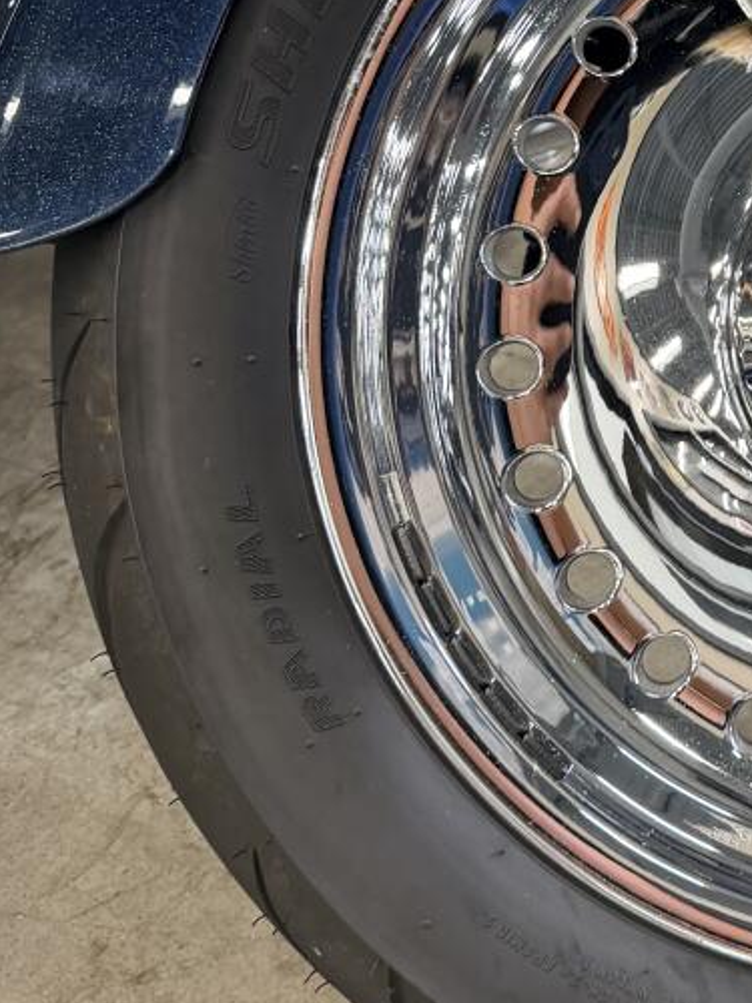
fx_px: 2086
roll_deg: +0.2
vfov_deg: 26.3
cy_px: 148
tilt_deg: -29.9
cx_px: 962
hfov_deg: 19.0
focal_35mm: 72
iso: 160
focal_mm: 6.76
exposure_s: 1/60
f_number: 1.78
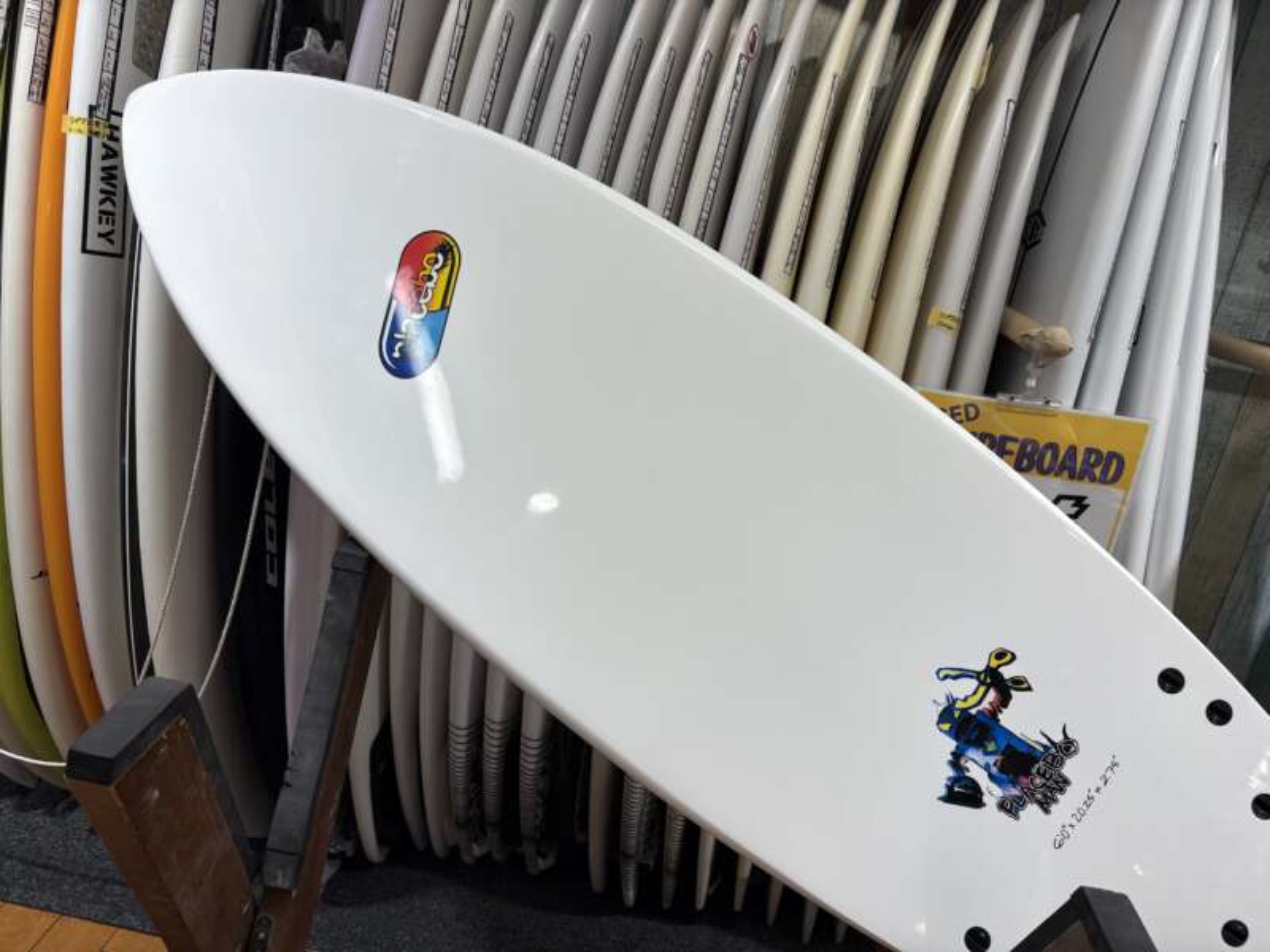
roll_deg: -9.8
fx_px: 954
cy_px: 476
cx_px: 635
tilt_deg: -17.5
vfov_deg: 53.1
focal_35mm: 26
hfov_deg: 67.3
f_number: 1.6
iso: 32
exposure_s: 1/146
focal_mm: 5.96
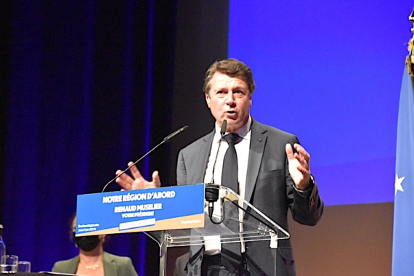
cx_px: 198
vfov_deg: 7.5
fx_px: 2104
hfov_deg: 11.2
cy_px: 137
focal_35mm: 183
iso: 12800
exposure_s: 1/125
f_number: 5.6
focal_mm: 116
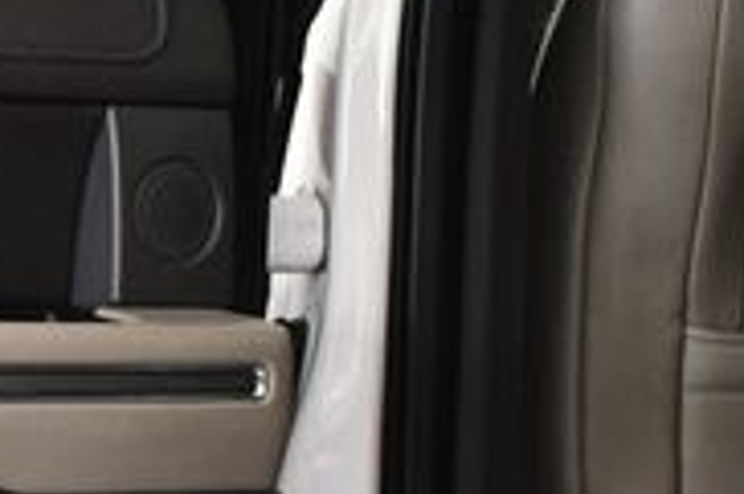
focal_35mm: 148
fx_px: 3056
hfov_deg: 13.0
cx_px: -454
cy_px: 559
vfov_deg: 9.2
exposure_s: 1/125
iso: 1250
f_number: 3.8
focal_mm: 21
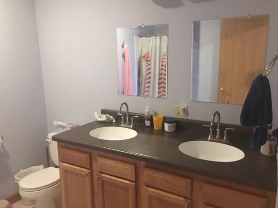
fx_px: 233
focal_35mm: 29
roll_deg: +0.6
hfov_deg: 61.7
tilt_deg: -10.0
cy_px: 104
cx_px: 139
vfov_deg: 48.2
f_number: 2.2
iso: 80
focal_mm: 4.15
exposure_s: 1/4
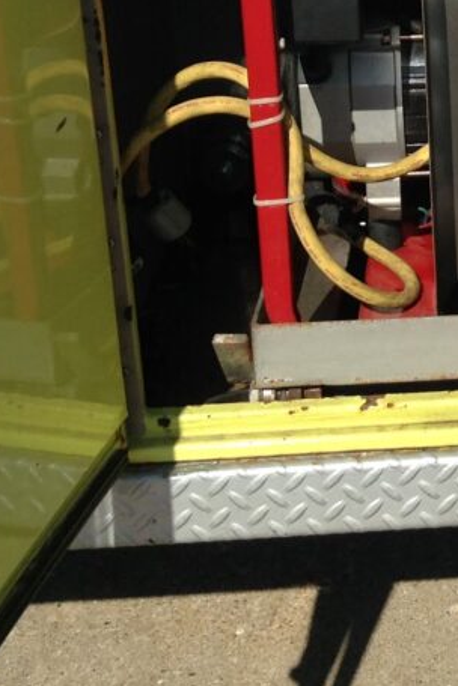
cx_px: 622
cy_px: 122
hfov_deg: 14.7
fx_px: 1679
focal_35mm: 88
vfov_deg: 22.8
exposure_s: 1/1318
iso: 25
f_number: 2.4
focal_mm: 3.3
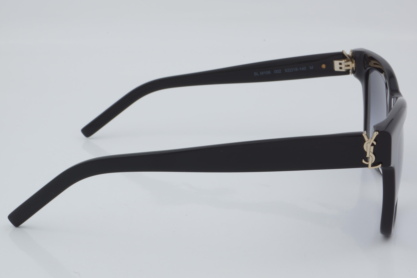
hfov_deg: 27.0
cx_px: 208
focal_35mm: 75
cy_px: 139
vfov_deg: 18.2
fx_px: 869
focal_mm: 50
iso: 100
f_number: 32
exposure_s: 1/4
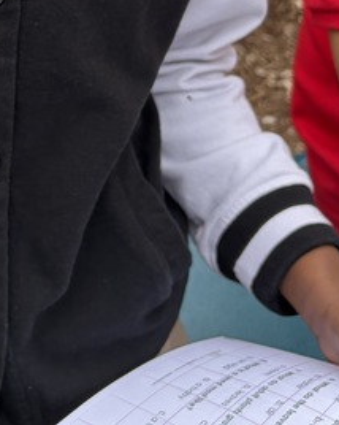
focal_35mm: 97
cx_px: -86
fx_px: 1218
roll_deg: +3.3
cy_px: -132
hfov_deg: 15.2
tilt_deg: -27.3
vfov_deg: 18.4
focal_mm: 5.96
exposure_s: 1/259
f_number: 1.6
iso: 50
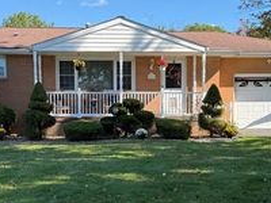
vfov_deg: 24.3
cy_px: 135
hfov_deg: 32.2
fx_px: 470
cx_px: 134
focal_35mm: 60
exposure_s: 1/1770
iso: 80
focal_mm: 6.76
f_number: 1.78
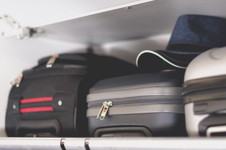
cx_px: 171
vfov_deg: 14.9
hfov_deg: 21.9
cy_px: 60
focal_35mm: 92
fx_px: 578
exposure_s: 1/125
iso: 500
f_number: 1.4
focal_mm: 50
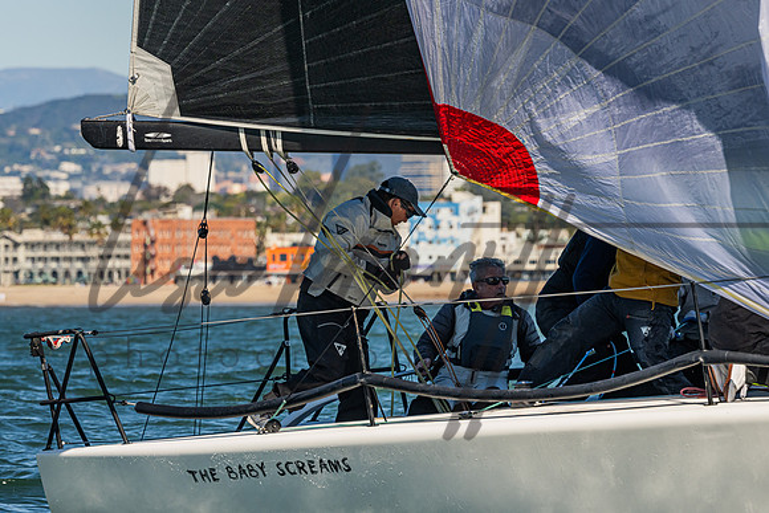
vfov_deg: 3.6
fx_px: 8206
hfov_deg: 5.4
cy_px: 229
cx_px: 343
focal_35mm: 384
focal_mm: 340
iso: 400
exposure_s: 1/1600
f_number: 11
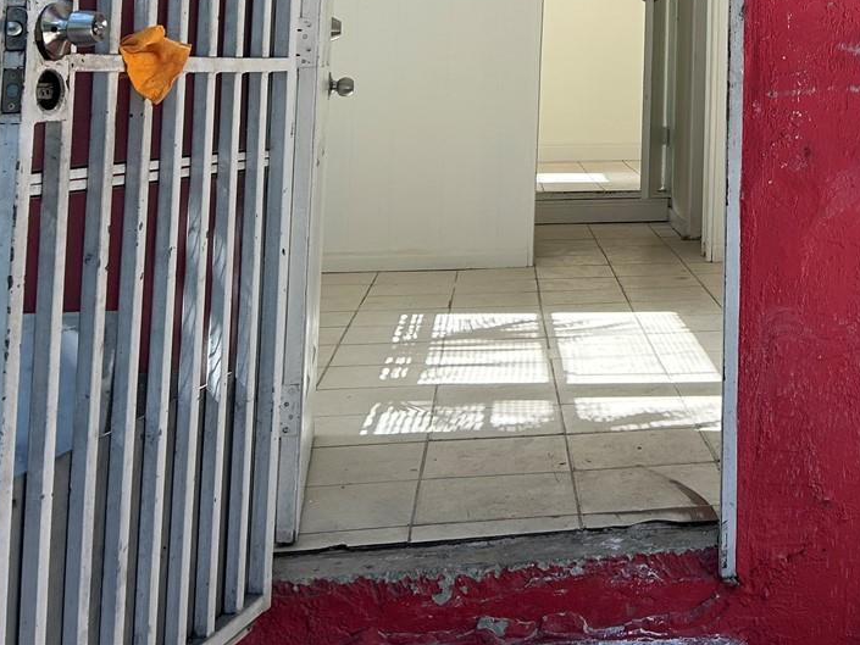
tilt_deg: +6.1
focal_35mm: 59
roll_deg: -0.8
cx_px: 847
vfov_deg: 23.2
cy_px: -85
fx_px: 1466
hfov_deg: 30.5
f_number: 1.5
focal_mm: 5.7
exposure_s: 1/476
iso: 50
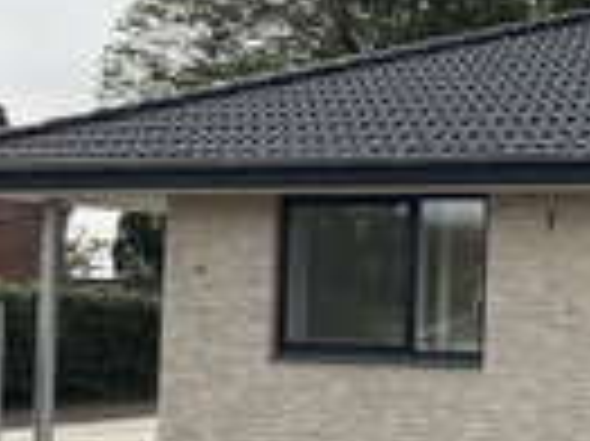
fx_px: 1260
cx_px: 835
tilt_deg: +2.3
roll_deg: -1.7
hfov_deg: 22.5
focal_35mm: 74
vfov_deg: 19.9
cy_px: 248
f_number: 1.6
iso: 50
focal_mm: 5.1
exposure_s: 1/3876
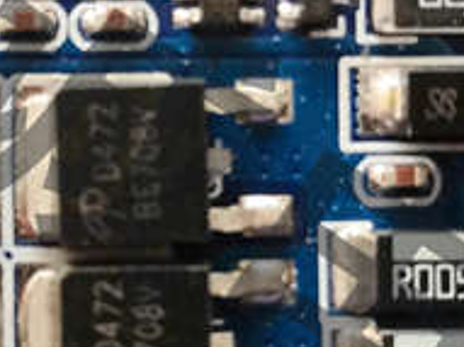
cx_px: 85
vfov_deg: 13.9
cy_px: 150
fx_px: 1420
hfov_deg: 18.4
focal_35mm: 106
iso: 640
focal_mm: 3.95
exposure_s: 1/33.3
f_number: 1.8
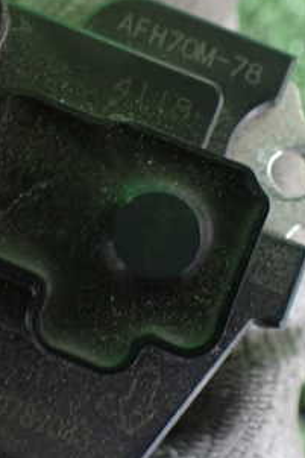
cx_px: 62
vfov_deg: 32.4
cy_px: 199
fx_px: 789
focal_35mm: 62
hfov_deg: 21.6
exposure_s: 1/50
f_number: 2.3
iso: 800
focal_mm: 5.4
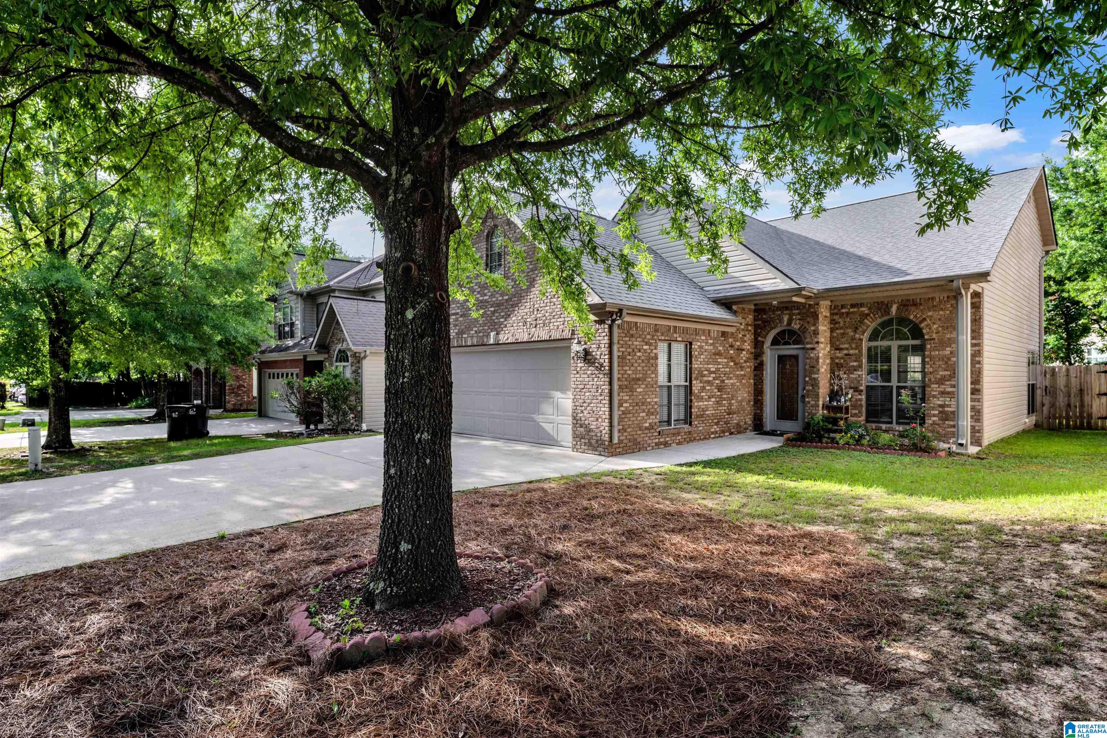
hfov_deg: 90.0
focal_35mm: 18
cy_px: 369
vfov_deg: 67.4
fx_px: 553
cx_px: 554
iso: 100
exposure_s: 1/100
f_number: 8
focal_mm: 18
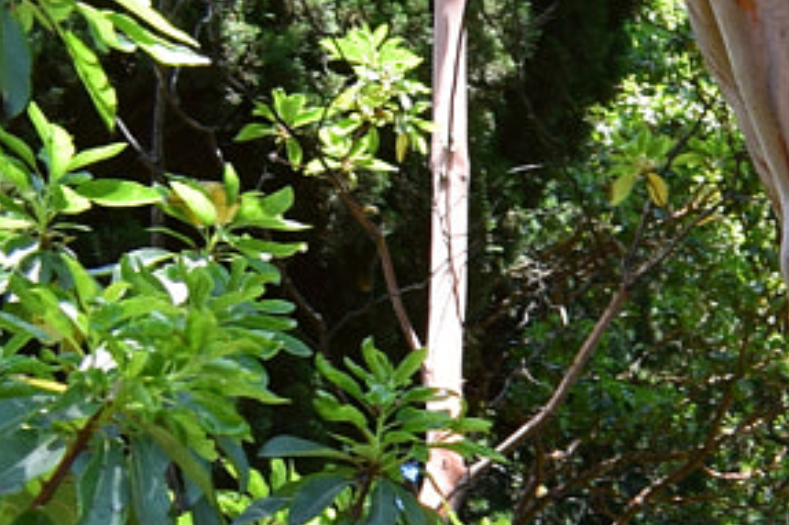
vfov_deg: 7.9
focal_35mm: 167
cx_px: 1867
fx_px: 3658
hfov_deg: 10.6
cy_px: 959
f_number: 9
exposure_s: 1/160
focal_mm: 20
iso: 400
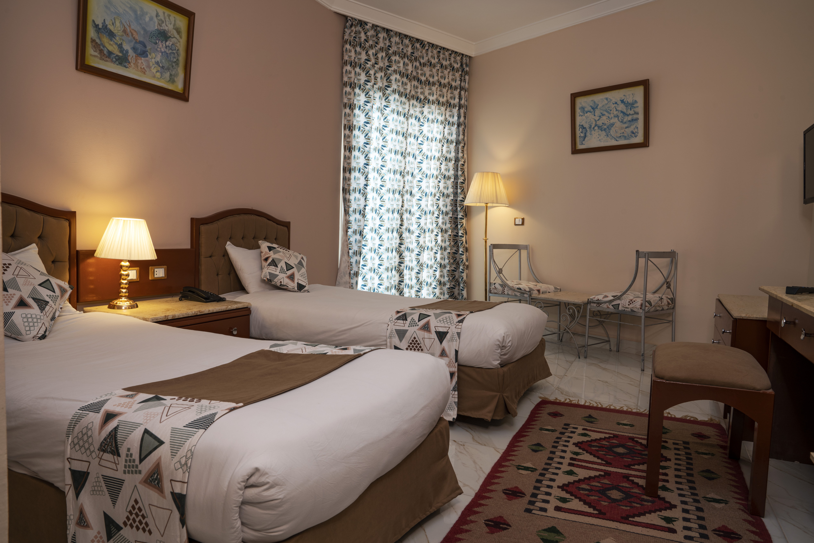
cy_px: 272
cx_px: 407
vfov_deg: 53.1
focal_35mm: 24
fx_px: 543
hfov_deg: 73.7
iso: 100
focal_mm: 24
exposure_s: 1/2
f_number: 11
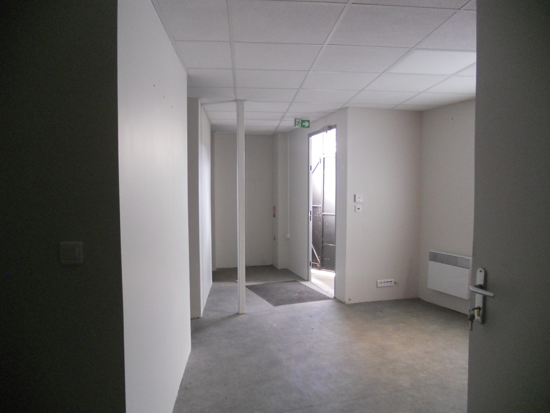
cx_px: 275
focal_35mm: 27
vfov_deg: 51.4
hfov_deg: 65.3
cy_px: 206
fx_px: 429
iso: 400
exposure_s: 1/60
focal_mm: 4.9
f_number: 3.2
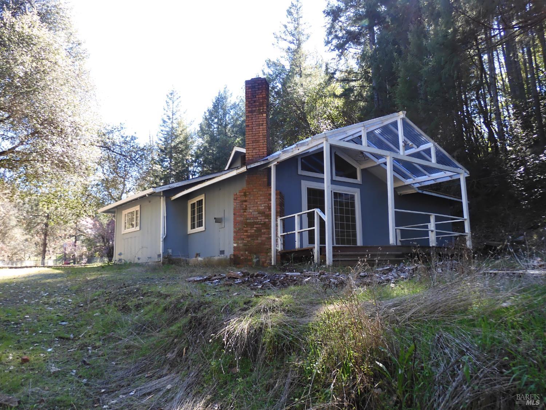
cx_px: 273
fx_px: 379
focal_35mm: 24
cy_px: 205
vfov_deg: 56.8
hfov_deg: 71.6
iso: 100
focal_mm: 4.3
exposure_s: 1/100
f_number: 3.4
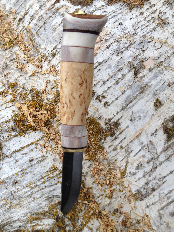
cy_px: 116
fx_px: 235
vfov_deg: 52.6
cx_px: 87
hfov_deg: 40.7
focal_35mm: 35
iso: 64
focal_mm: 4.28
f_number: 2.4
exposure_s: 1/310
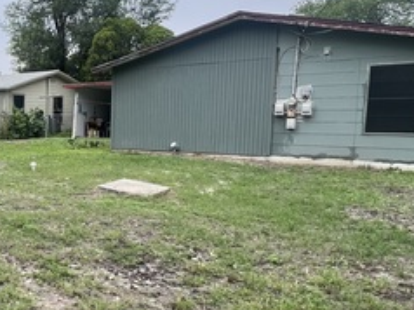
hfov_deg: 43.4
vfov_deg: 40.6
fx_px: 418
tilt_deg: -6.6
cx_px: -19
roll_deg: +0.2
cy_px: 165
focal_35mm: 35
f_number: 1.8
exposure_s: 1/769
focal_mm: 1.57
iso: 32
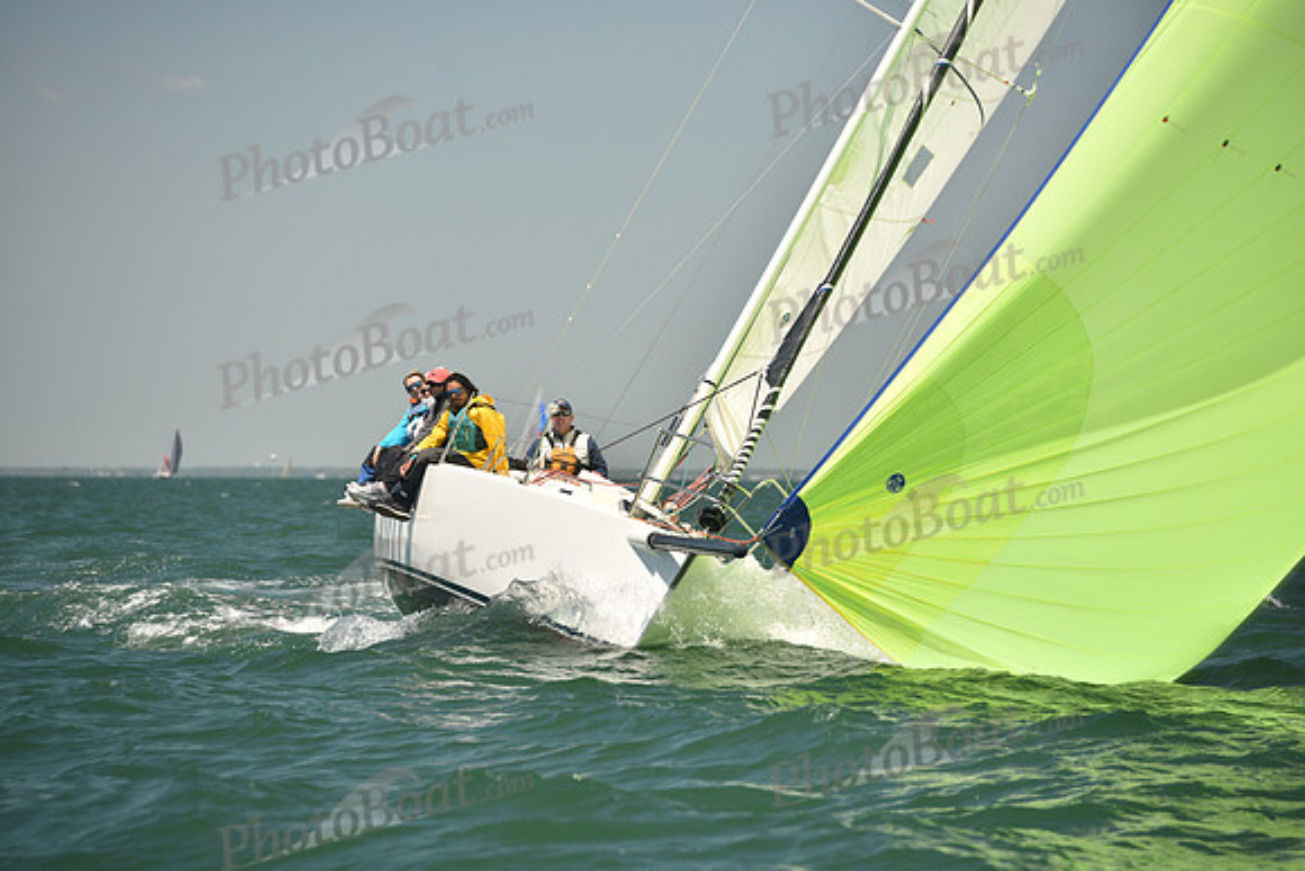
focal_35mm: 200
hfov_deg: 10.3
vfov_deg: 6.9
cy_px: 436
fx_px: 7251
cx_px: 652
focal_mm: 200
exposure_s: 1/800
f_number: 5
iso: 250
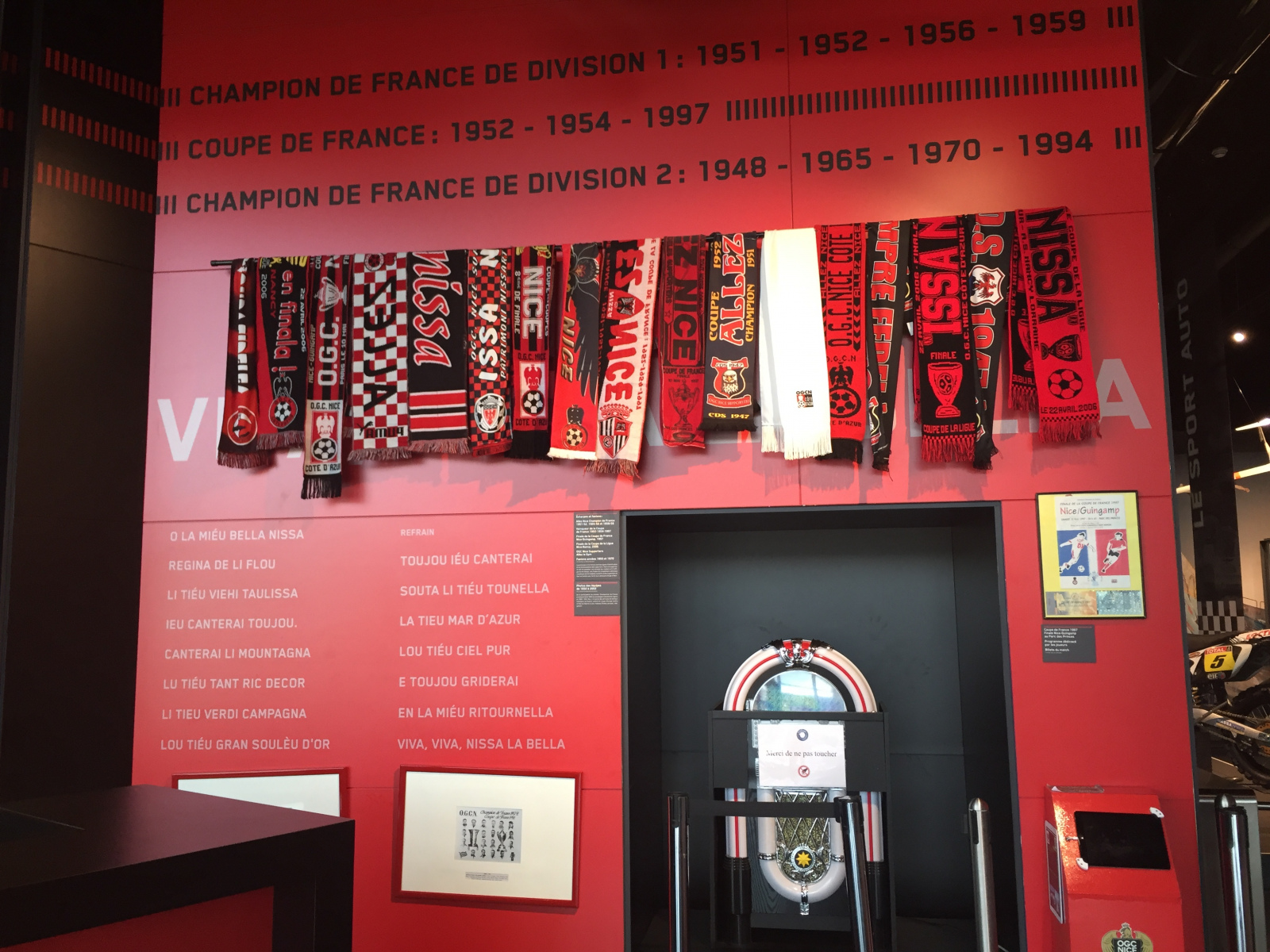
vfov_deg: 48.2
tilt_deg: +7.3
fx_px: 1064
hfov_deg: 61.7
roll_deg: +0.6
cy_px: 476
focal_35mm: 29
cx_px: 635
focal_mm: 4.15
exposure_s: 1/33
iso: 100
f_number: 2.2
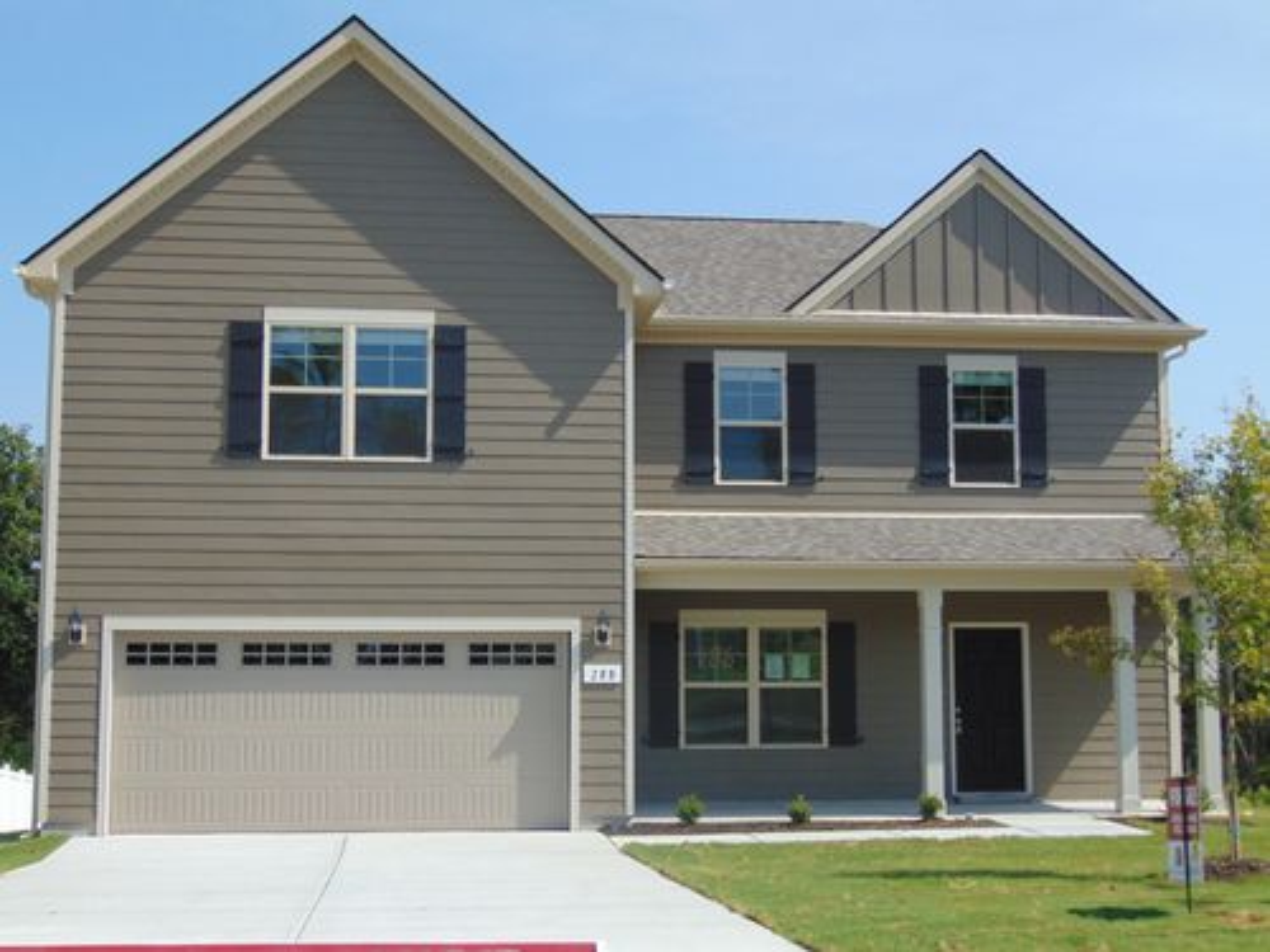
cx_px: 635
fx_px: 1834
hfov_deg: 38.2
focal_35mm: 50
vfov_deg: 29.1
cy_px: 476
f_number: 3.5
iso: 80
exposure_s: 1/800
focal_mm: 9
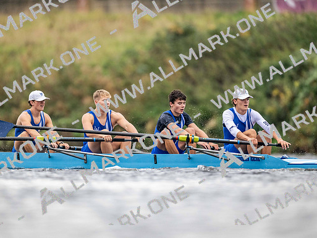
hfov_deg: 3.0
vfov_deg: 2.3
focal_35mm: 652
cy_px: 119
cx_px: 166
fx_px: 5972
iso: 3600
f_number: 4
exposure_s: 1/2500
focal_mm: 600
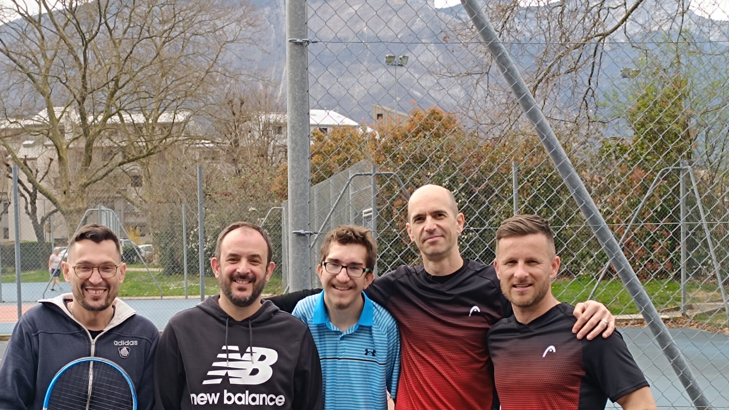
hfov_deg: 59.0
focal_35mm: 33
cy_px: 337
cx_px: 295
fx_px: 638
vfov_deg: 34.4
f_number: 1.65
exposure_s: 1/130
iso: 50
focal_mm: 6.14
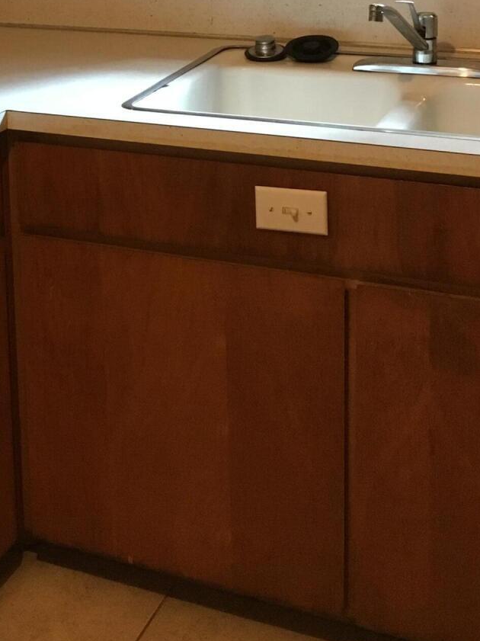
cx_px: 11
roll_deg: +1.8
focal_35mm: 69
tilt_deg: -10.8
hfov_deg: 20.7
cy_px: 58
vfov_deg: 27.1
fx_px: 1277
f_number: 2.2
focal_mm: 4.15
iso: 200
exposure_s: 1/30
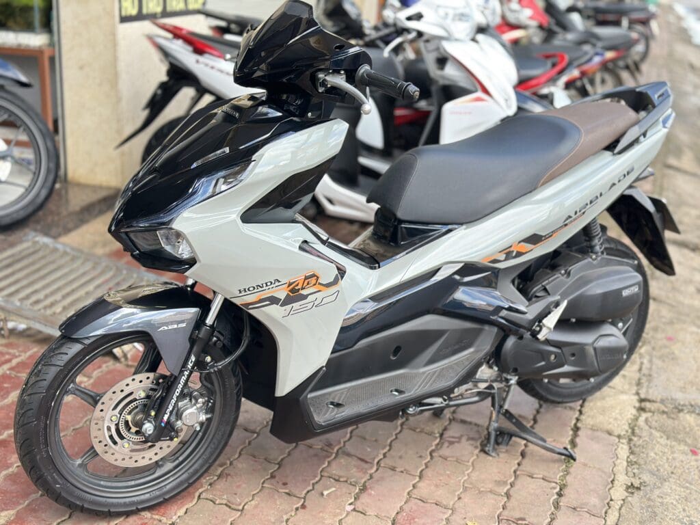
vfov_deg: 30.3
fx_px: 971
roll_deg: -2.6
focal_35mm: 48
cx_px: 350
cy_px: 262
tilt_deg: -16.0
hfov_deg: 39.7
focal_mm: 6.86
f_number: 1.78
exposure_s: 1/249
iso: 80
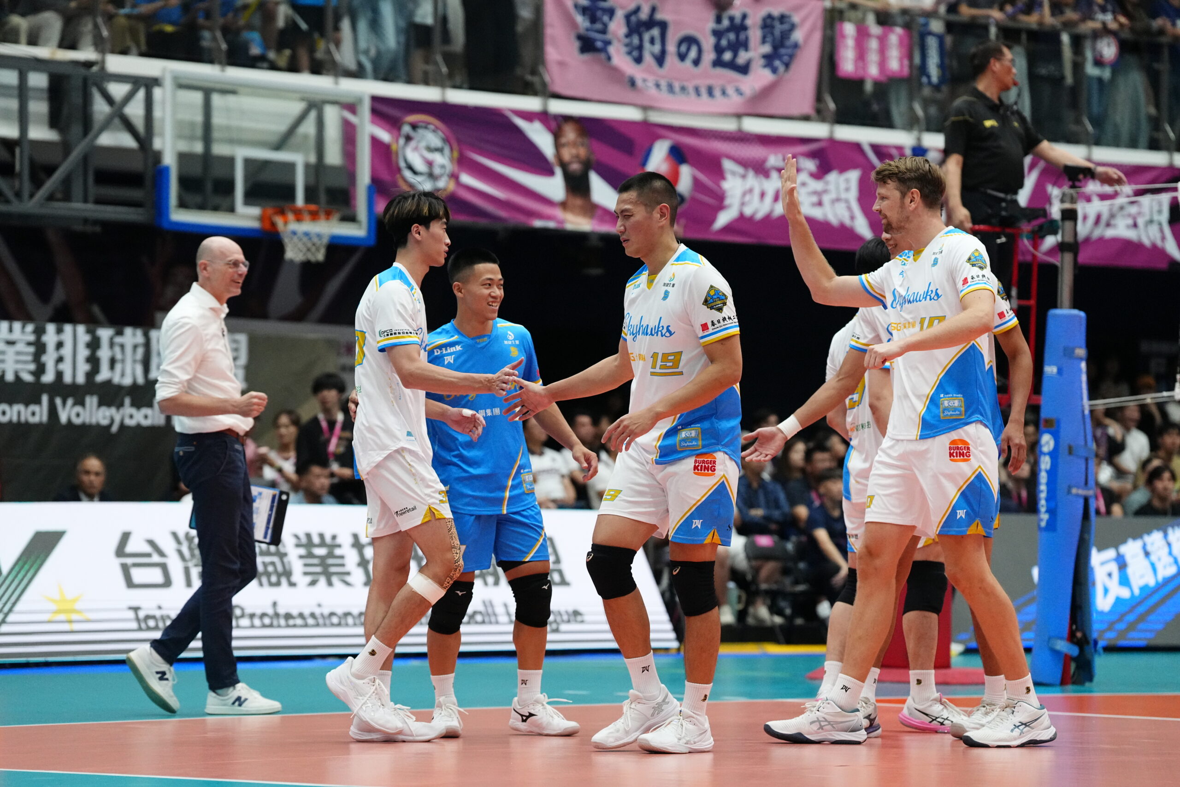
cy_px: 394
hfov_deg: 15.5
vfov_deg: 10.4
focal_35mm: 132
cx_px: 590
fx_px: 4327
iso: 6400
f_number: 3.2
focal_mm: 132
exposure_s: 1/1250
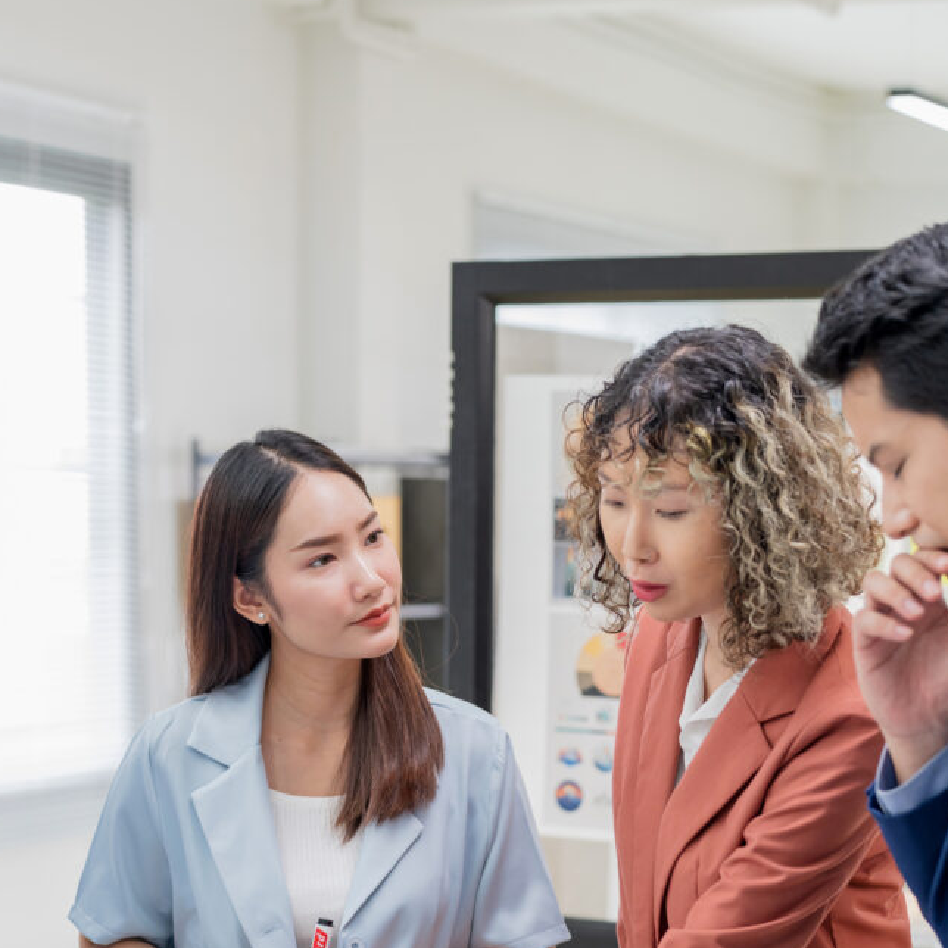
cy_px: 835
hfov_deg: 17.6
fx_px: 3067
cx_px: 374
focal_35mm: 99
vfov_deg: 17.3
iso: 500
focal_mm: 50
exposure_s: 1/160
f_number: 2.2
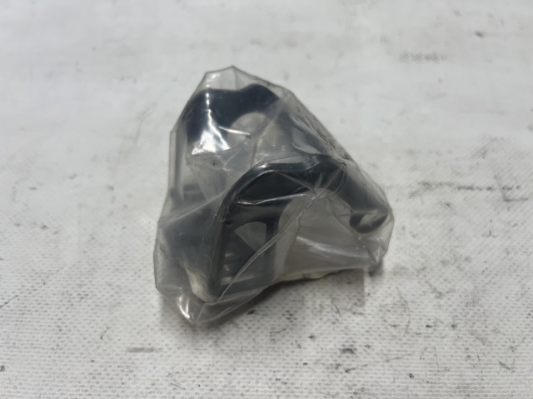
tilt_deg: -58.0
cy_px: 200
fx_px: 400
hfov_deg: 67.3
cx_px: 266
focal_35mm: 26
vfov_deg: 53.0
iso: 64
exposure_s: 1/100
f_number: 1.5
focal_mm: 5.7
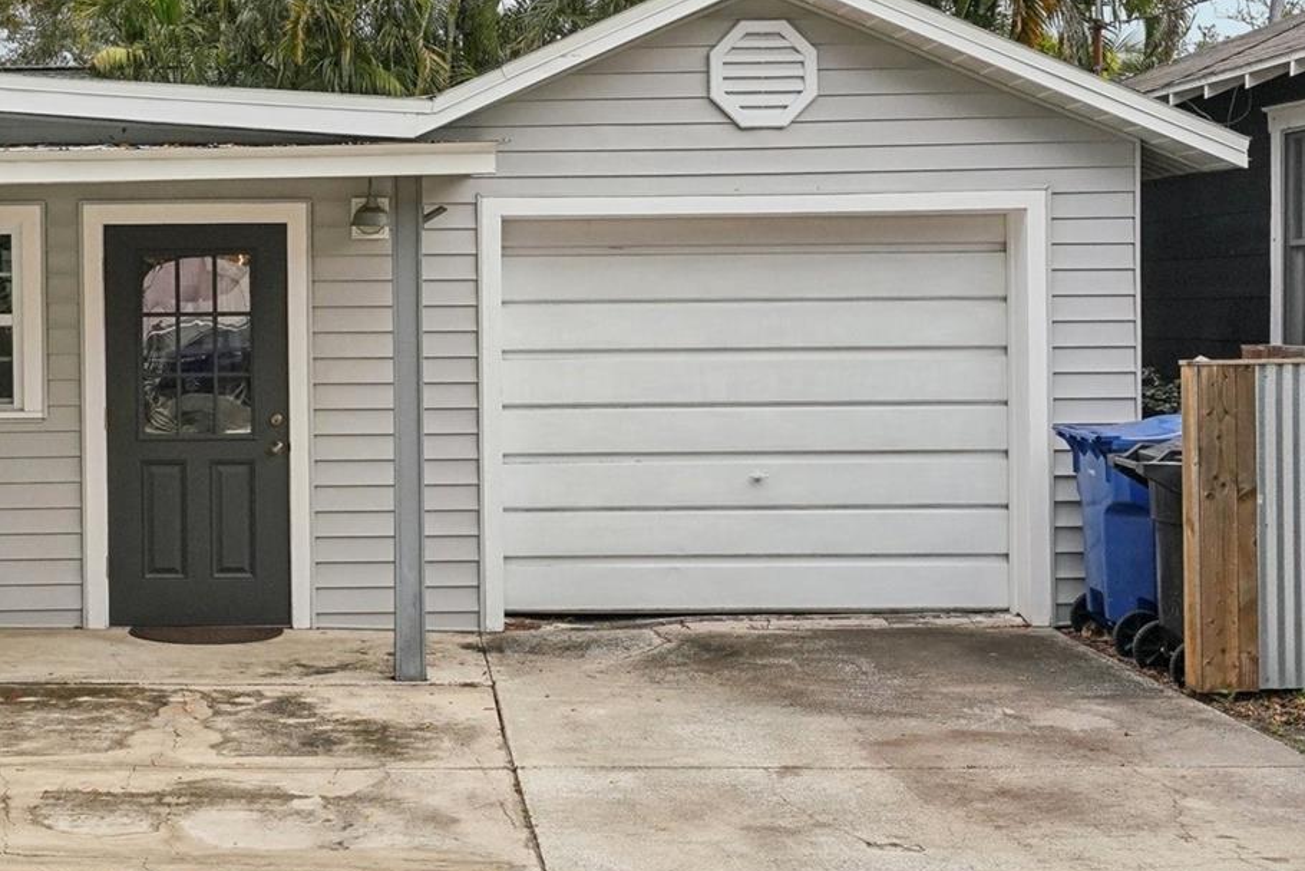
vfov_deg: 23.4
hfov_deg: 33.9
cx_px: 356
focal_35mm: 58
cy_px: 347
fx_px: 2103
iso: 800
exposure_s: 1/1000
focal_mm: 22
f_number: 8
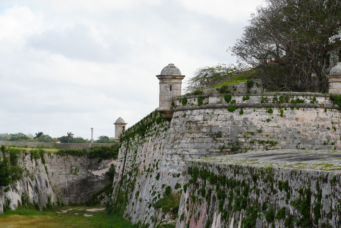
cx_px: 170
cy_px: 114
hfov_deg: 19.5
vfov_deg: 13.0
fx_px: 995
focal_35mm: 105
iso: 100
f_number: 7.1
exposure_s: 1/200
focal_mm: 105
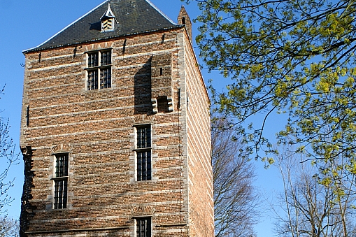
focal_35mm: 53
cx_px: 105
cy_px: 194
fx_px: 524
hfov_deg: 36.9
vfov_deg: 25.0
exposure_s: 1/125
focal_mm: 18
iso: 100
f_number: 10
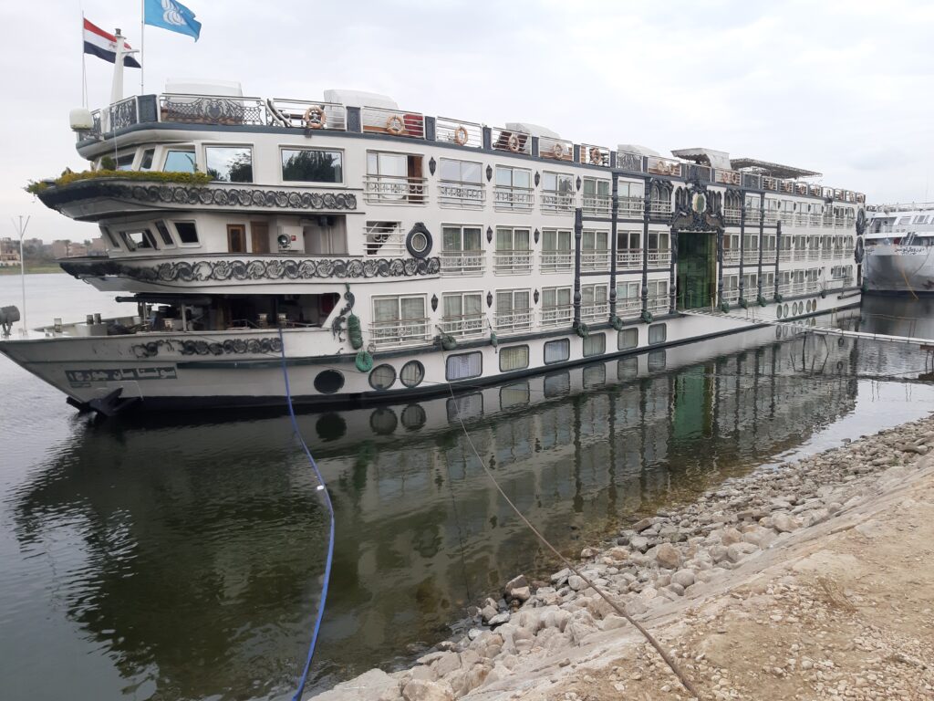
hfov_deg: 65.3
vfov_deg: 51.4
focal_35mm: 27
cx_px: 467
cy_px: 350
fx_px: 729
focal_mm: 3.93
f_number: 1.7
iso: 40
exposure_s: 1/437
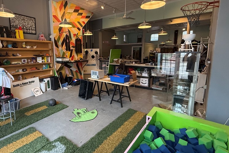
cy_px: 69
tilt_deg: -9.9
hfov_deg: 83.1
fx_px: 127
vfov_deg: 61.8
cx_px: 93
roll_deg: +0.3
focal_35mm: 20
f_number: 2.2
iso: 500
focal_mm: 2.22
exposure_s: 1/120
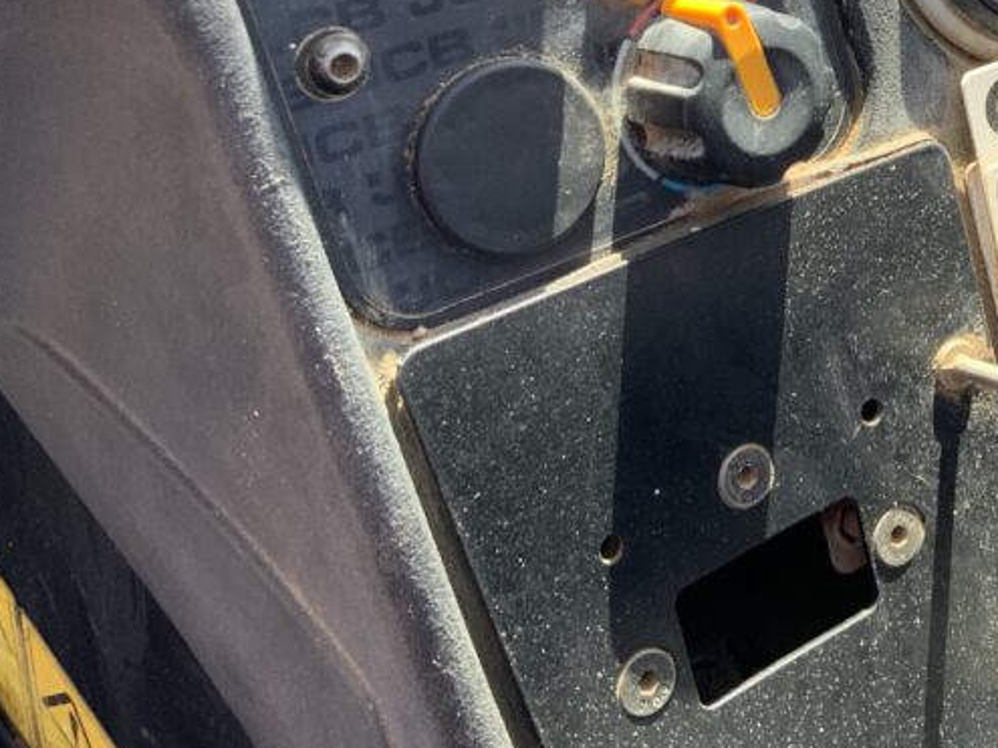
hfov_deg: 30.3
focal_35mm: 60
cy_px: -12
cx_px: 956
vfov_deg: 23.3
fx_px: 1729
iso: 32
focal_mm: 3
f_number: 1.8
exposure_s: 1/122
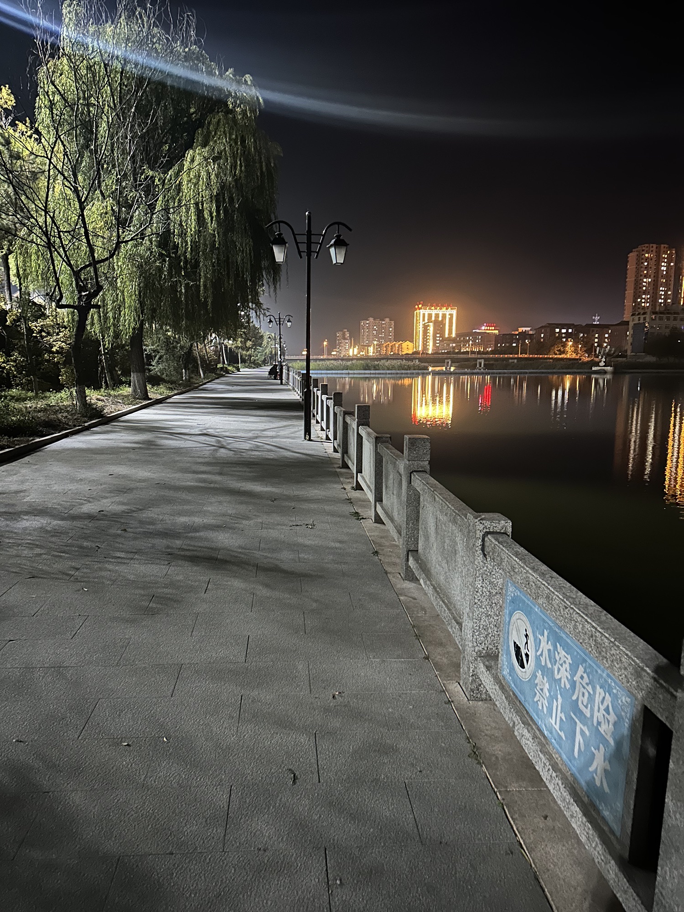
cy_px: 456
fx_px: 632
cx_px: 342
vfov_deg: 71.6
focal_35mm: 24
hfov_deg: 56.8
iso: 2000
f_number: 1.78
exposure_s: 1/14
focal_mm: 6.86
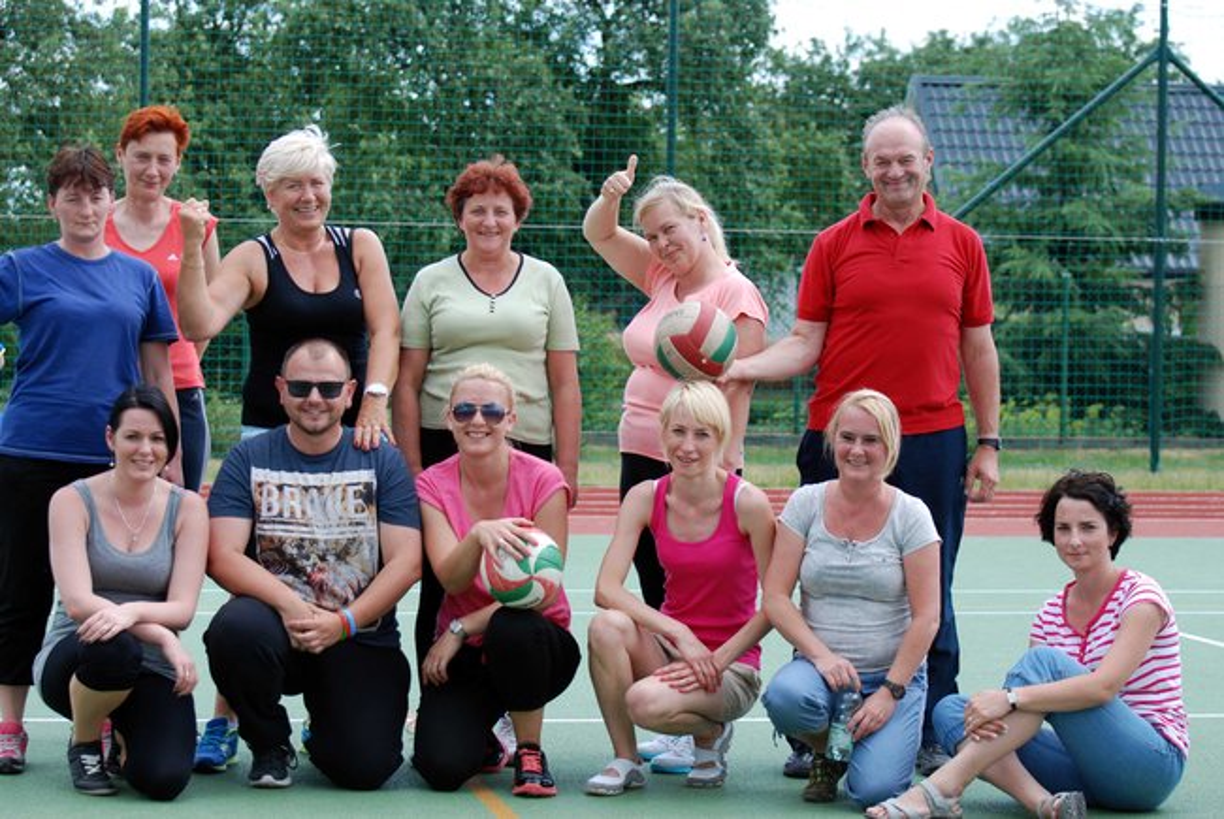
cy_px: 410
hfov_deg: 19.4
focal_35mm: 105
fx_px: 3574
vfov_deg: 13.1
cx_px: 612
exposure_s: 1/400
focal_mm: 70
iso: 200
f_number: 5
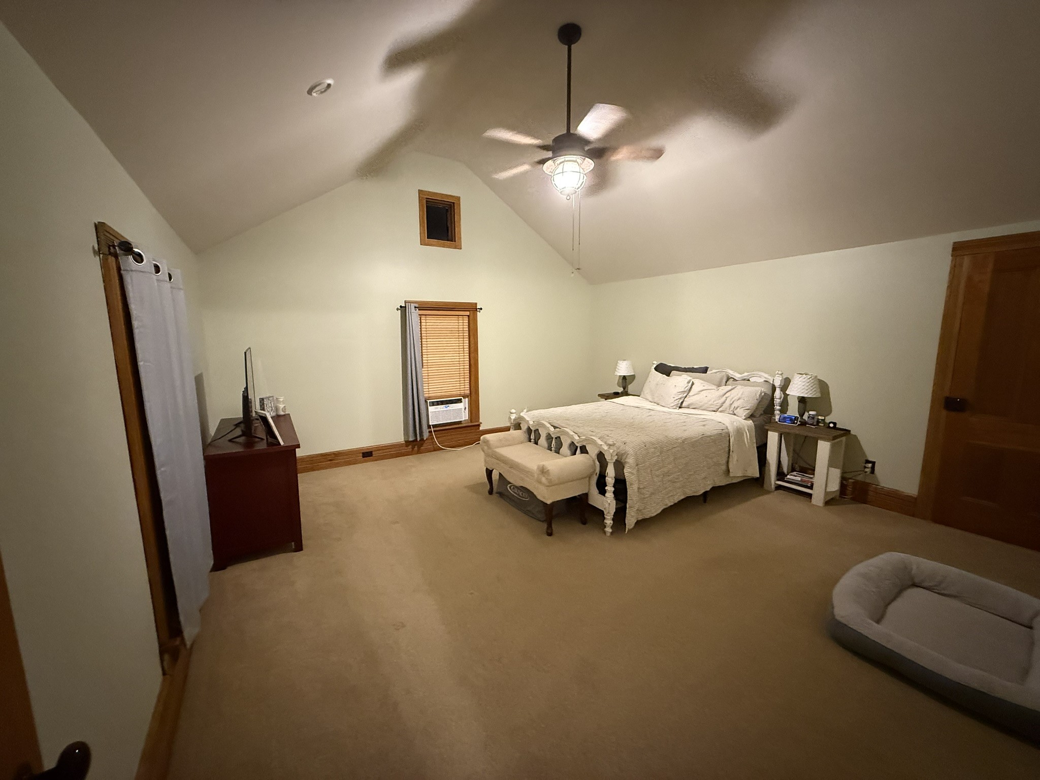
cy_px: 390
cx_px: 520
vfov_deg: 85.7
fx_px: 421
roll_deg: +0.8
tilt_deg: -7.8
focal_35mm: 14
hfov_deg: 102.1
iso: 1000
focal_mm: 2.22
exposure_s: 1/40
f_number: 2.2
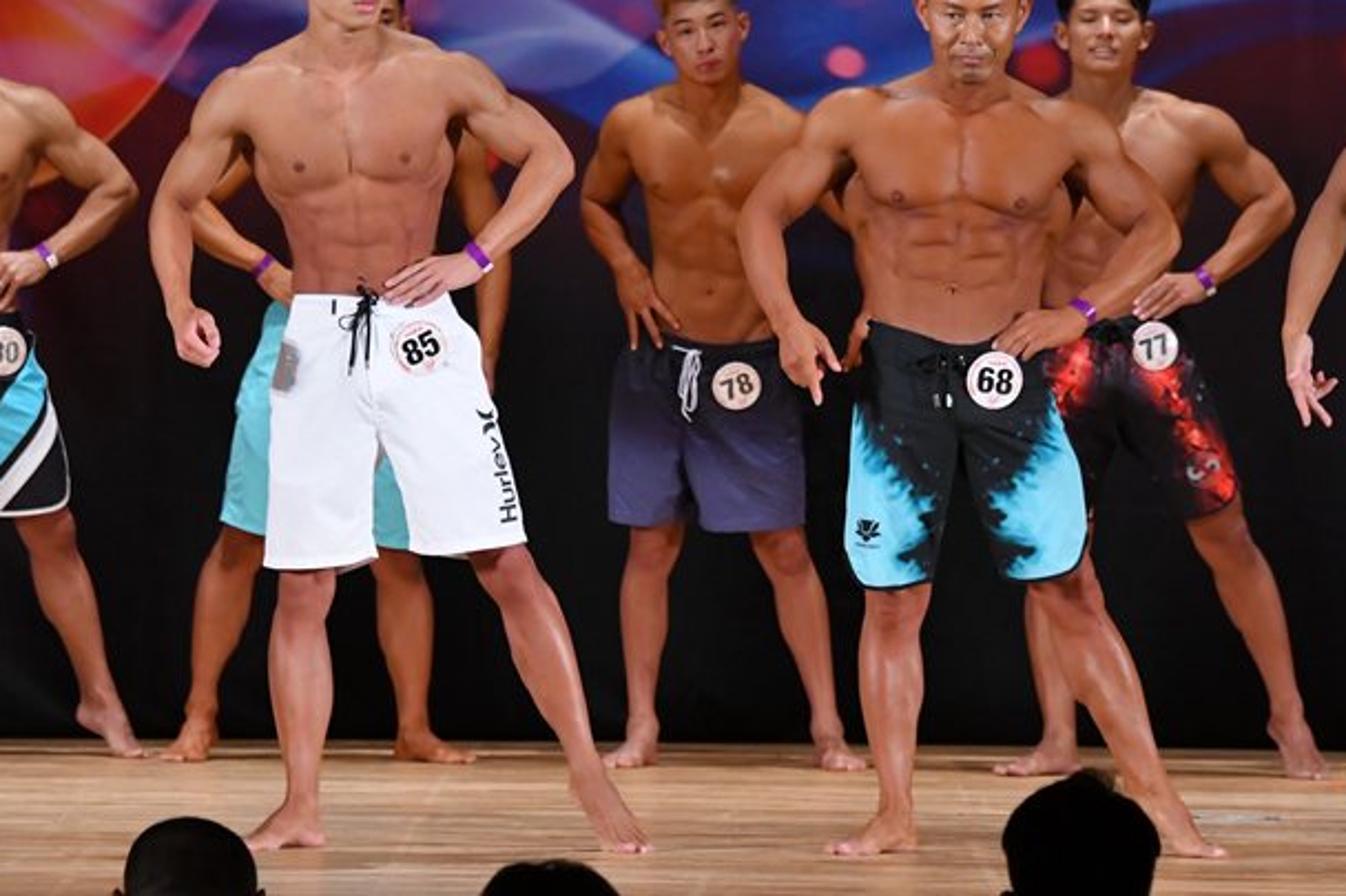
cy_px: 389
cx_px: 590
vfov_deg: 4.5
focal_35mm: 306
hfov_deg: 6.7
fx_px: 11437
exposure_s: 1/400
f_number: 5.6
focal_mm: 160
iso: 3200
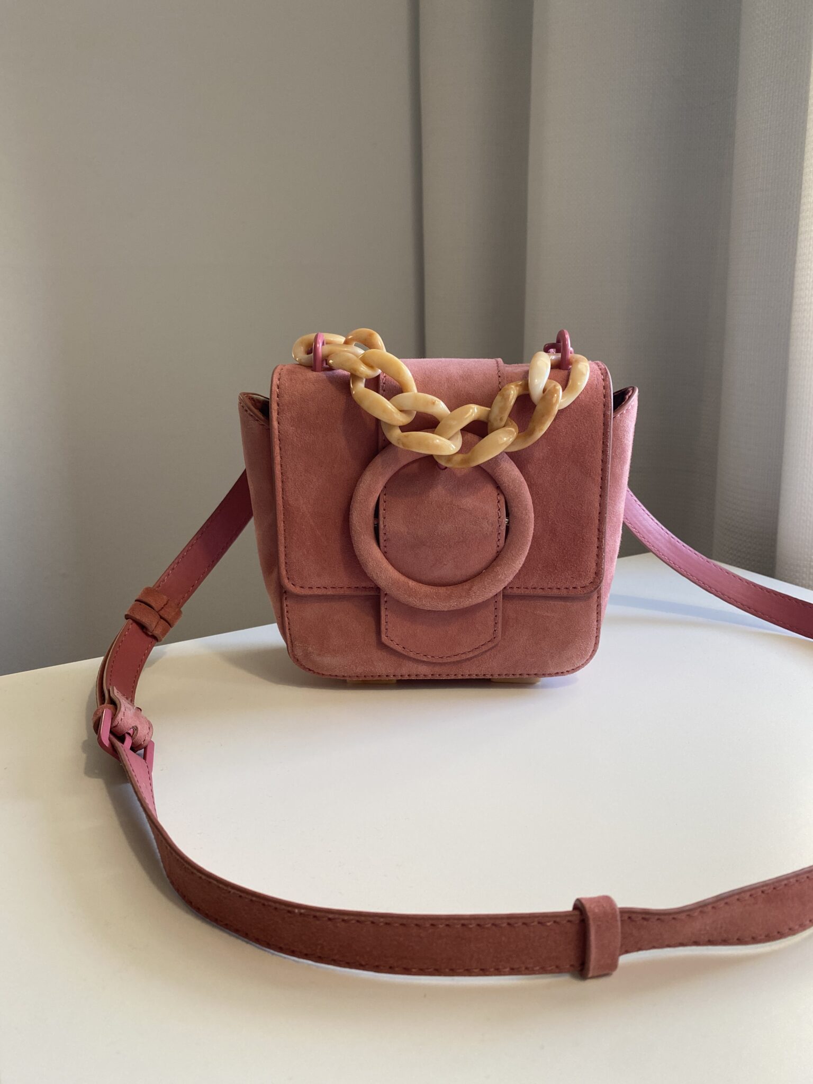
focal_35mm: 26
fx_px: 814
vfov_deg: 67.3
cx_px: 406
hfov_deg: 53.1
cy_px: 542
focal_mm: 4.25
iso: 125
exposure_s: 1/120
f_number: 1.8
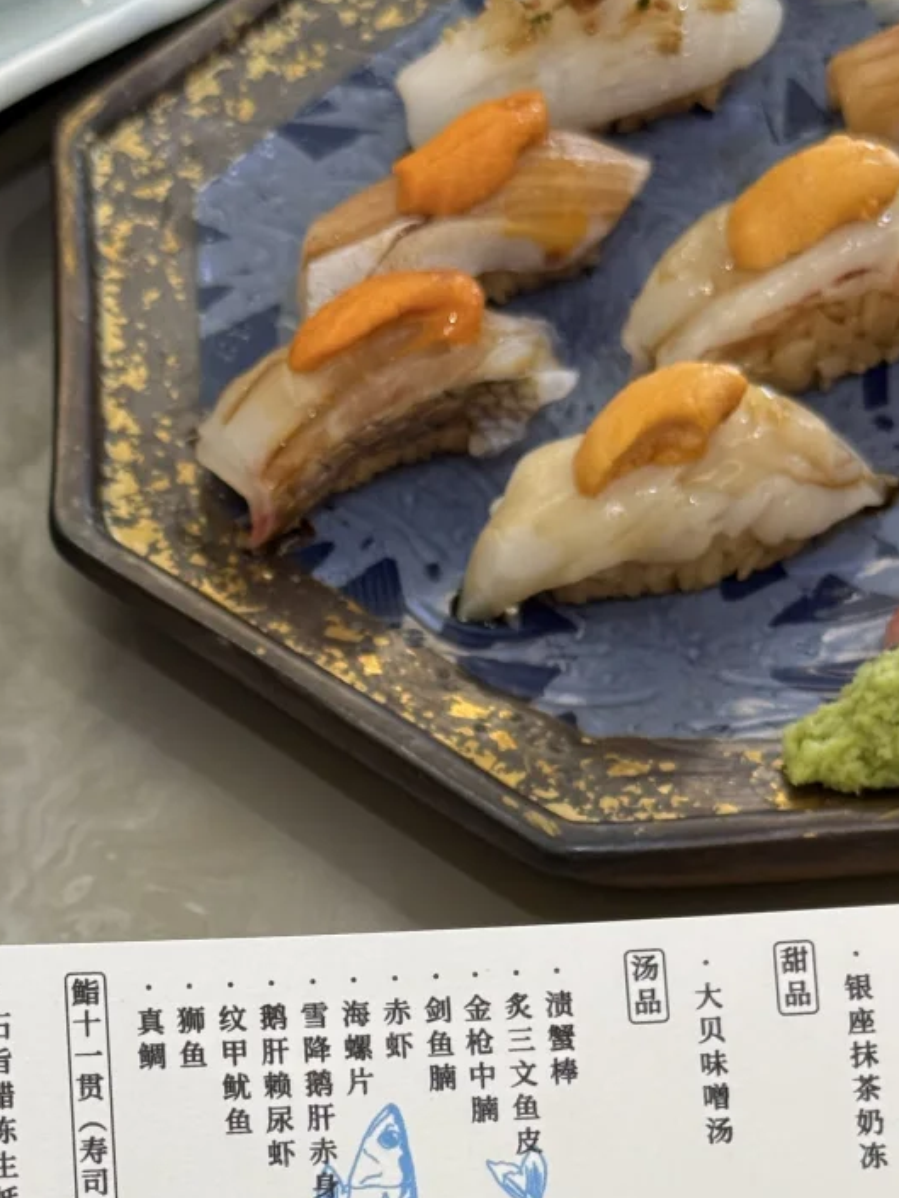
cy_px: 1105
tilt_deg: -53.0
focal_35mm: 98
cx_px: 355
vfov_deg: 19.6
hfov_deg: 15.1
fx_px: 3392
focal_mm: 6.76
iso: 80
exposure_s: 1/100
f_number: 1.78
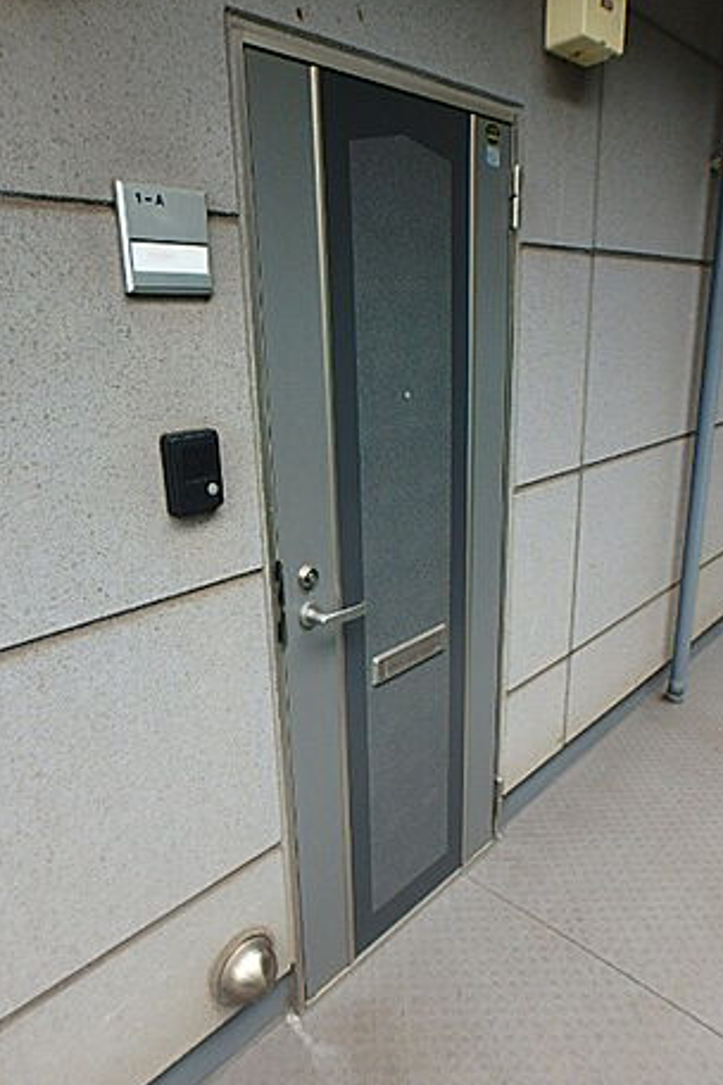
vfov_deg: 76.1
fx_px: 693
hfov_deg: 55.0
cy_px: 540
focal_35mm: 23
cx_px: 328
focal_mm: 3.7
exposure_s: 1/60
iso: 125
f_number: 3.5
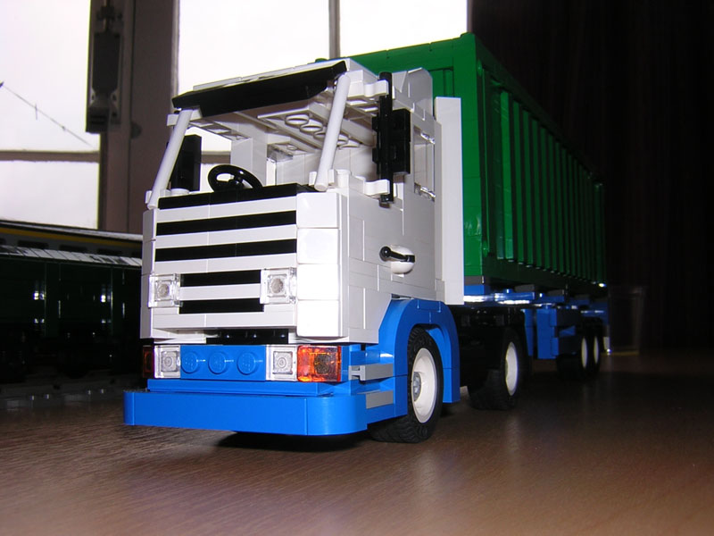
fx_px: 743
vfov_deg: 39.7
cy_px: 268
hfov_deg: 51.4
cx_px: 357
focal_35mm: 36
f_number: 5.2
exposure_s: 1/60.1
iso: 100
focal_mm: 4.7
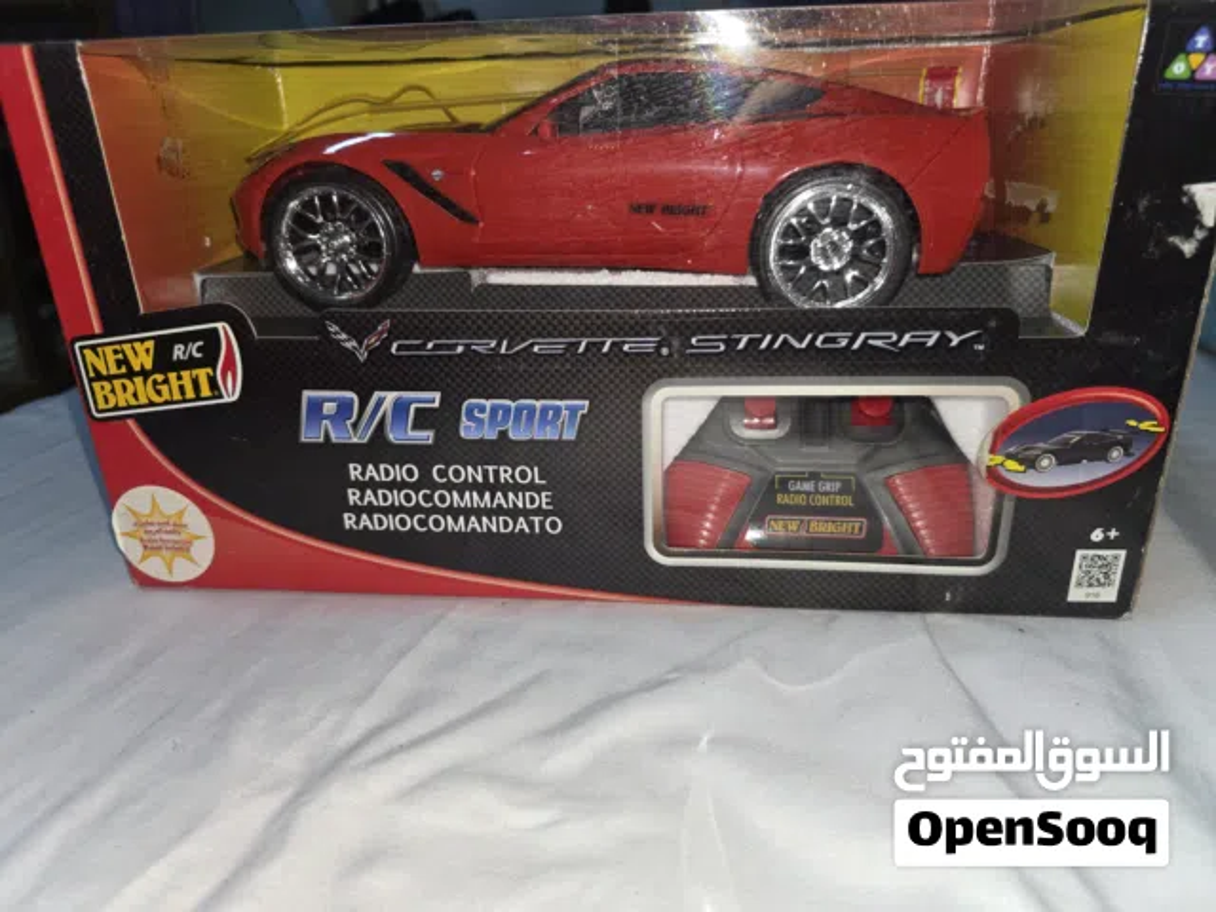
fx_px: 808
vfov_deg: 58.9
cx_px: 608
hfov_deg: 73.9
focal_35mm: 23
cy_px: 456
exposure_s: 1/50
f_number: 1.7
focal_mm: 6.3
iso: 25
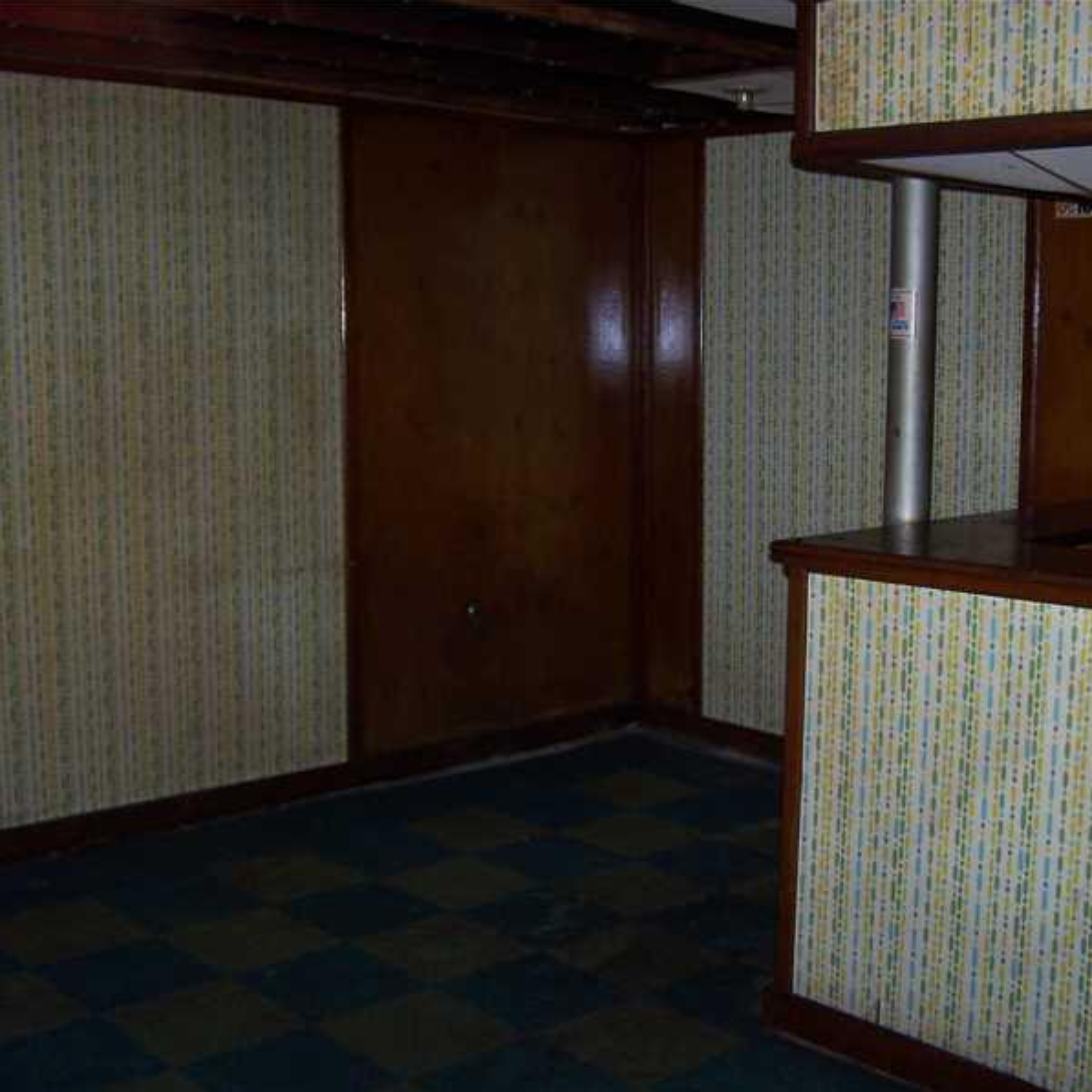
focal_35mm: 45
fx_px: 1606
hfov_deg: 37.5
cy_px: 547
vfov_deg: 37.6
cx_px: 583
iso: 80
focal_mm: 6.3
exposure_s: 1/60
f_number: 2.8
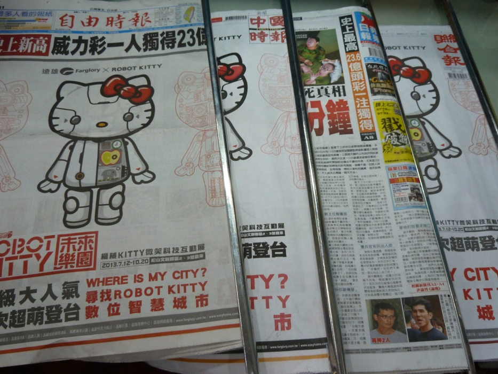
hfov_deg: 60.0
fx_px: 432
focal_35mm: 30
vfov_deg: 46.8
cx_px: 249
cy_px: 187
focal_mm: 5
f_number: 3.4
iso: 200
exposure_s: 1/30
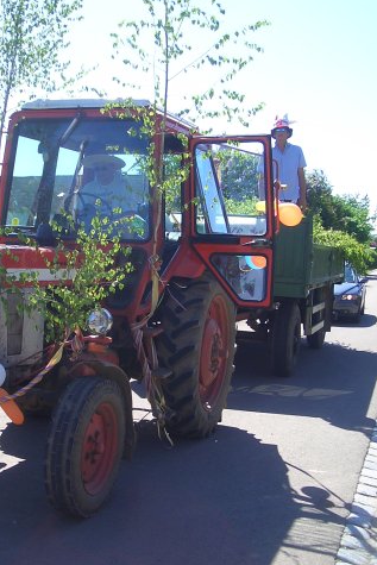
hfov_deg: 27.2
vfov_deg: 40.3
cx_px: 94
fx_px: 769
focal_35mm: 49
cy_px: 281
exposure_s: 1/250
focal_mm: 5.8
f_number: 4.3
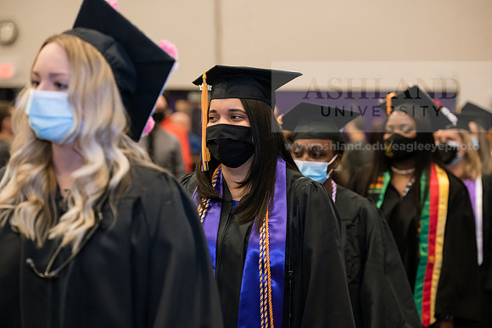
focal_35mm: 102
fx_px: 1394
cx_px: 246
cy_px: 164
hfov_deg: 20.0
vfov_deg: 13.4
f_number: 3.5
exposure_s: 1/200
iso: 1600
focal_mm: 102
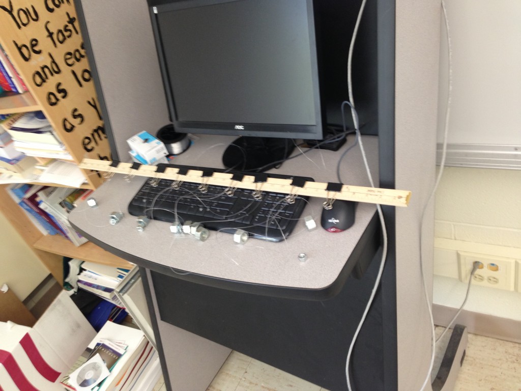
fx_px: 497
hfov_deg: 55.4
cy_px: 196
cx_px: 260
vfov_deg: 42.9
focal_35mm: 33
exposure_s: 1/20
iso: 100
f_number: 2.4
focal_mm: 4.13
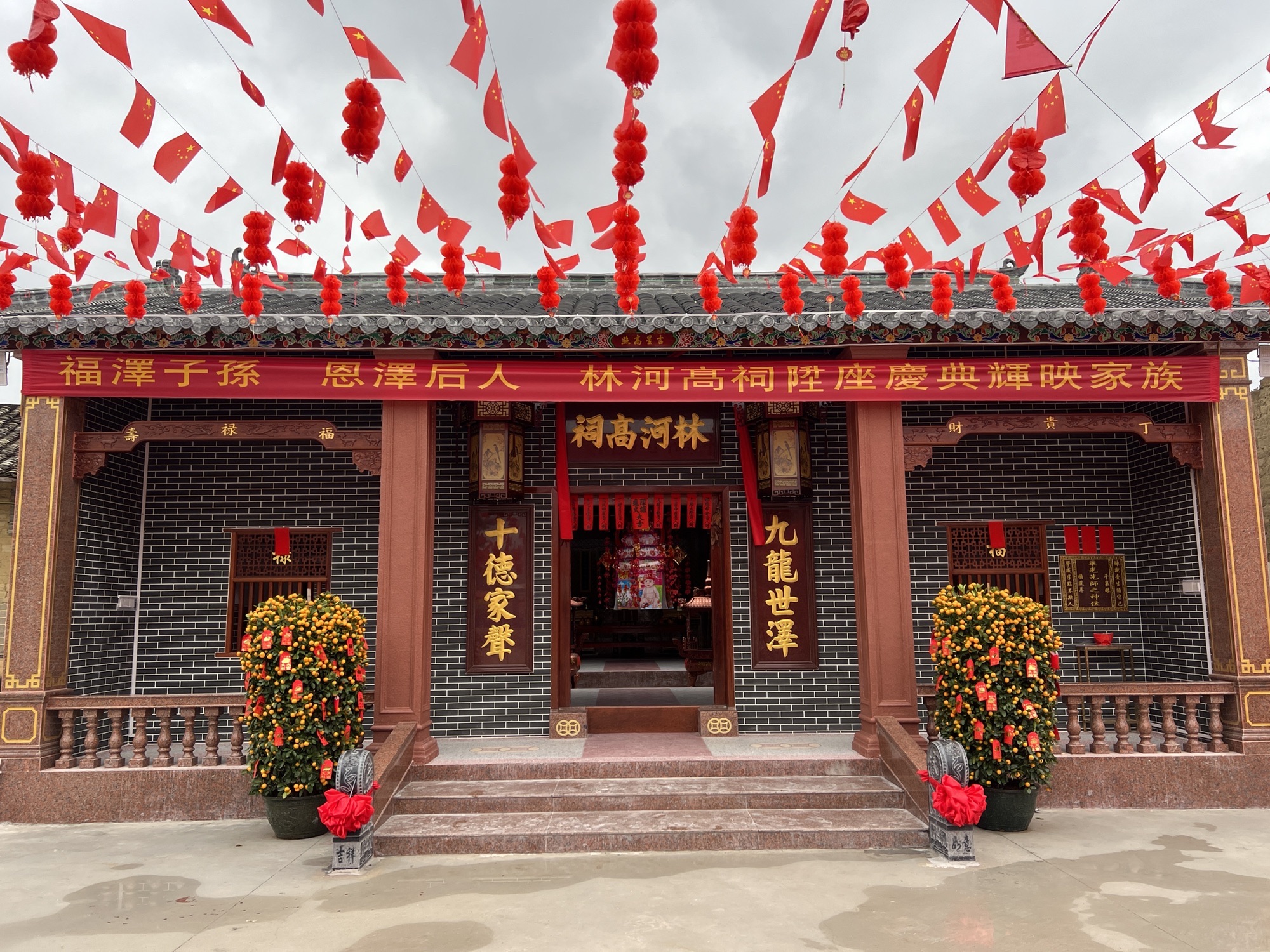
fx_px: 954
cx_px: 635
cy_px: 476
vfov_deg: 53.1
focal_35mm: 26
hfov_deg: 67.3
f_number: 1.5
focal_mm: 5.7
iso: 50
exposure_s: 1/611
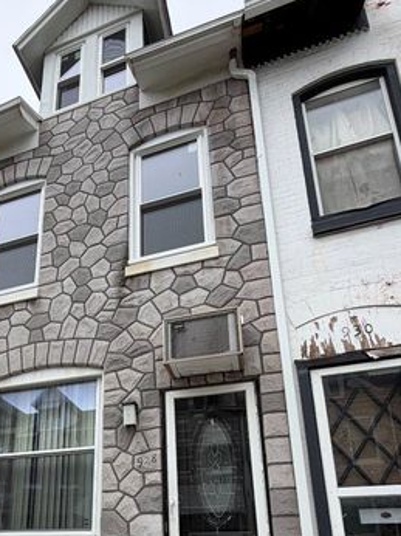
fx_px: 418
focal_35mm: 27
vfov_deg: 59.5
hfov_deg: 50.0
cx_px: 122
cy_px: 439
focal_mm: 2.22
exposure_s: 1/293
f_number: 2.2
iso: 50
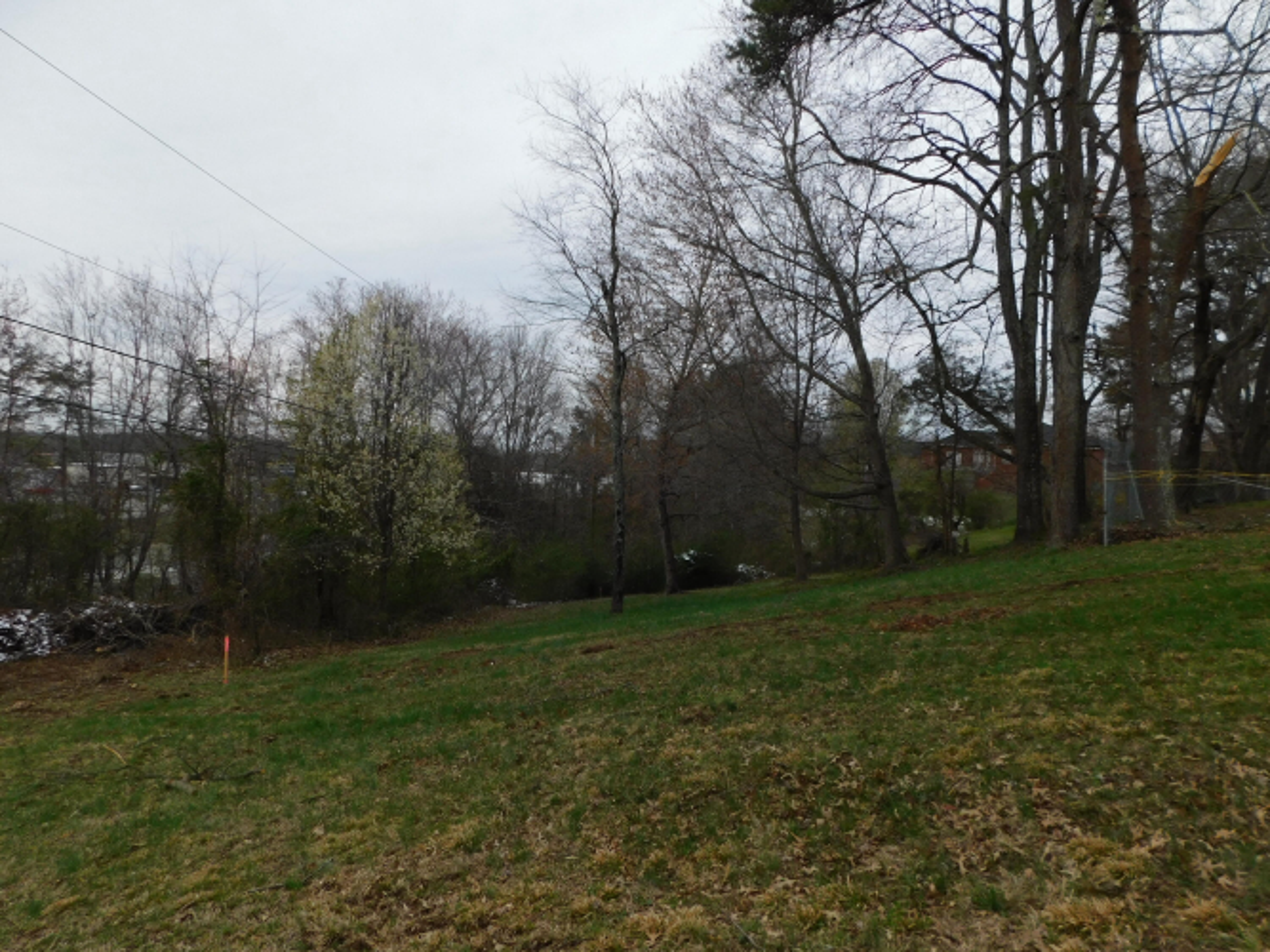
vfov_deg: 58.9
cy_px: 476
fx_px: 844
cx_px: 635
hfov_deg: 73.9
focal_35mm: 23
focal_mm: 4
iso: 125
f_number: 3
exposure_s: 1/800
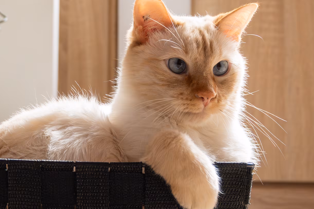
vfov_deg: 12.7
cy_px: 120
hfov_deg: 18.9
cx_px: 103
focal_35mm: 108
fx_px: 938
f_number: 5
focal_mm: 31.5
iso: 1800
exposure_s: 1/100
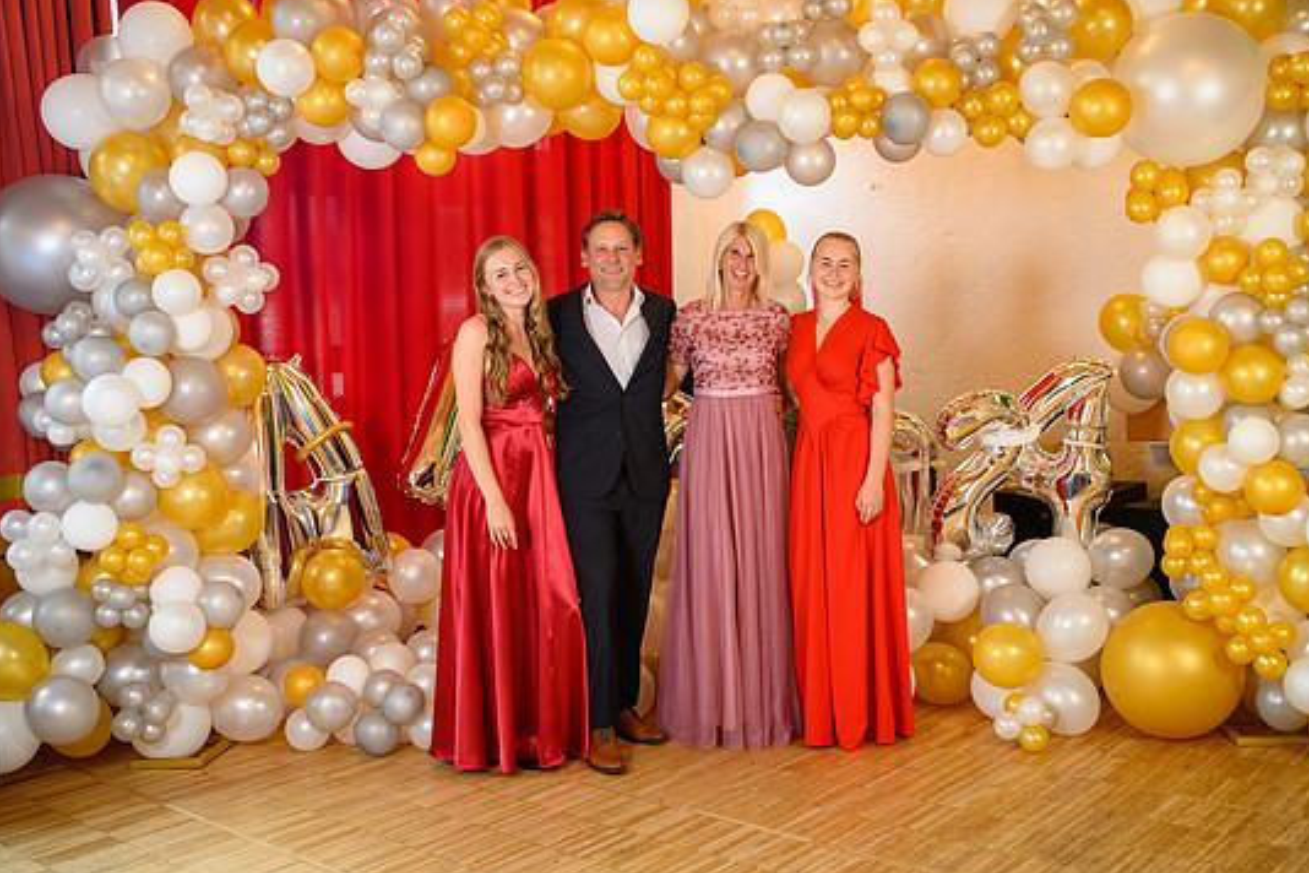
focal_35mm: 38
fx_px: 1382
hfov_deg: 50.7
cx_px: 704
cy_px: 414
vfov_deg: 35.0
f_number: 3.5
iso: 1250
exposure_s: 1/100
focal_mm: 35
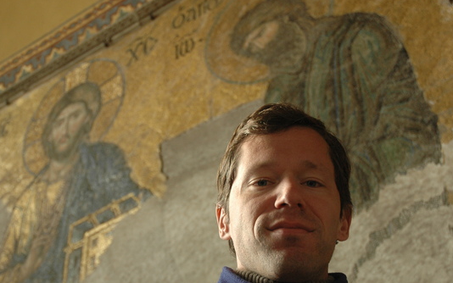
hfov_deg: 33.0
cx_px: 183
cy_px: 180
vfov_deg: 21.0
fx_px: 763
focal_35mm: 62
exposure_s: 1/40
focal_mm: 27
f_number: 3.8
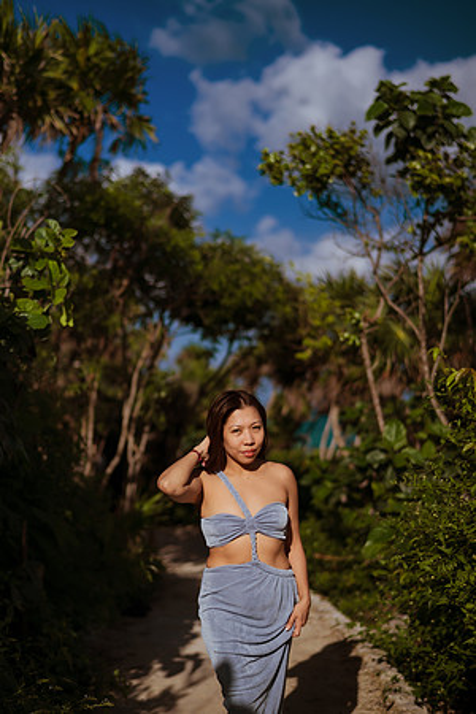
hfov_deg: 23.4
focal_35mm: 58
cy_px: 357
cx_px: 238
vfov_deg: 34.5
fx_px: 1150
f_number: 2
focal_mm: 58
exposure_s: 1/8000
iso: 50
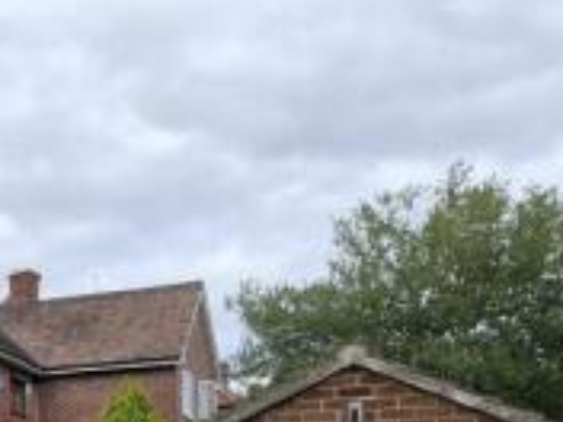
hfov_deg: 21.7
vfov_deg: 18.2
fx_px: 1236
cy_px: 529
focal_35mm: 76
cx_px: -270
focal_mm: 5.54
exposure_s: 1/1439
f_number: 1.8
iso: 50
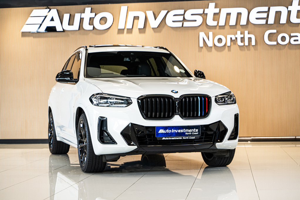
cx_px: 150
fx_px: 625
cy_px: 100
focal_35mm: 75
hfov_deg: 27.0
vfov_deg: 18.2
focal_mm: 75
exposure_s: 1/125
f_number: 3.5
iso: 500
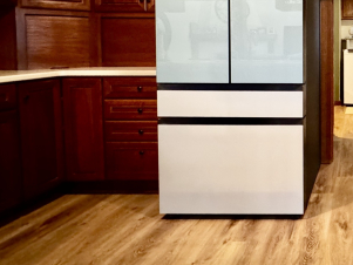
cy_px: 54
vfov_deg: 43.4
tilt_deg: -2.8
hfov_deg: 47.2
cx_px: 362
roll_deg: -0.4
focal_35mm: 31
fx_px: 316
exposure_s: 1/40
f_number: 2.2
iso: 800
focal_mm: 2.22
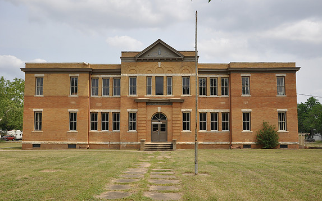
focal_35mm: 34
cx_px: 162
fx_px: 298
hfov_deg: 56.7
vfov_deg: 37.3
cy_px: 102
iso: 200
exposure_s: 1/200
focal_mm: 22
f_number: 7.1
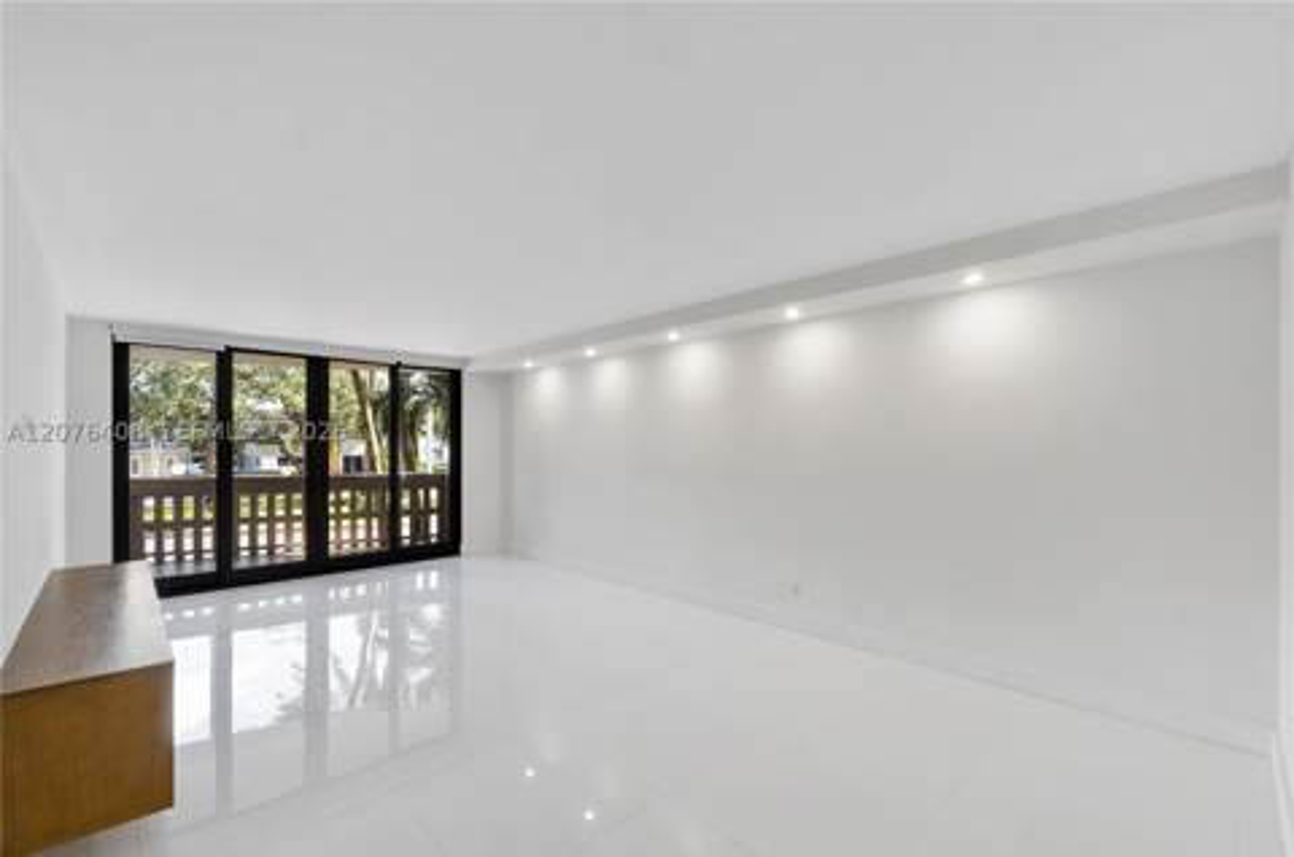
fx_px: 538
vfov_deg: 77.1
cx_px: 647
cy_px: 428
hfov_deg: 100.5
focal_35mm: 15
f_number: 11
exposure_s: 1/15
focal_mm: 10
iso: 160
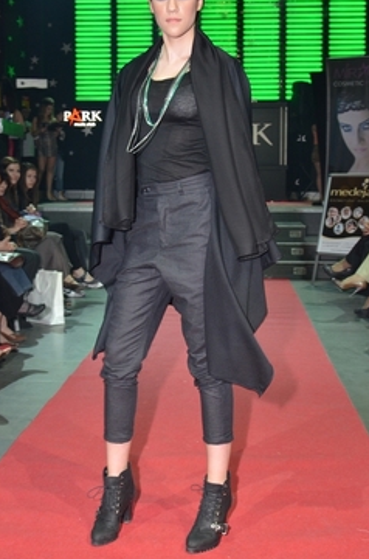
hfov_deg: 25.8
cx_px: 172
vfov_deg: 38.1
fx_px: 804
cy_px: 216
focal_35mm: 52
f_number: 6.3
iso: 640
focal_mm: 24
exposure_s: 1/60
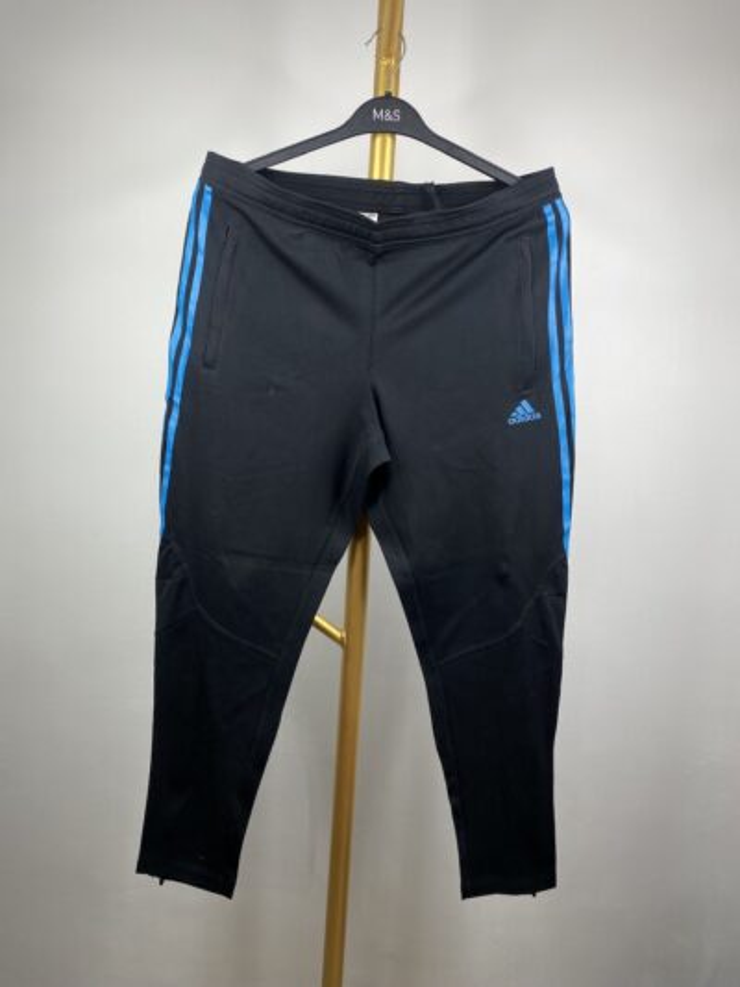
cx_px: 370
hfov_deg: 53.1
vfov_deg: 67.3
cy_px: 494
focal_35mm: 26
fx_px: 741
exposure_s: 1/110
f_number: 1.8
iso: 32
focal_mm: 4.25
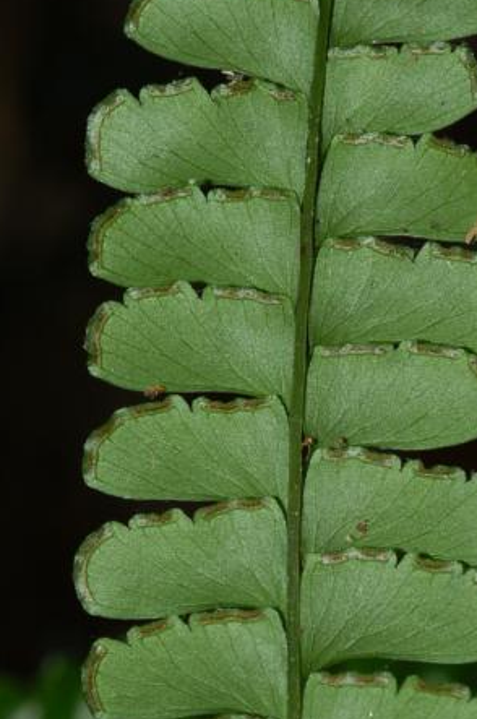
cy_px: 307
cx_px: 307
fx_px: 2432
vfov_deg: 16.8
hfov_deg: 11.2
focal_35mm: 122
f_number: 20
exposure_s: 1/60
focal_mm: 60
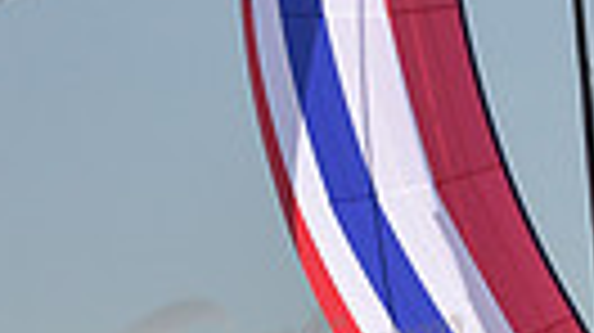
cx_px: 700
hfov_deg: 6.6
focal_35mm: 323
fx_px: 5083
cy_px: 99
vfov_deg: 3.8
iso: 250
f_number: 4.5
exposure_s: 1/800
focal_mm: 70
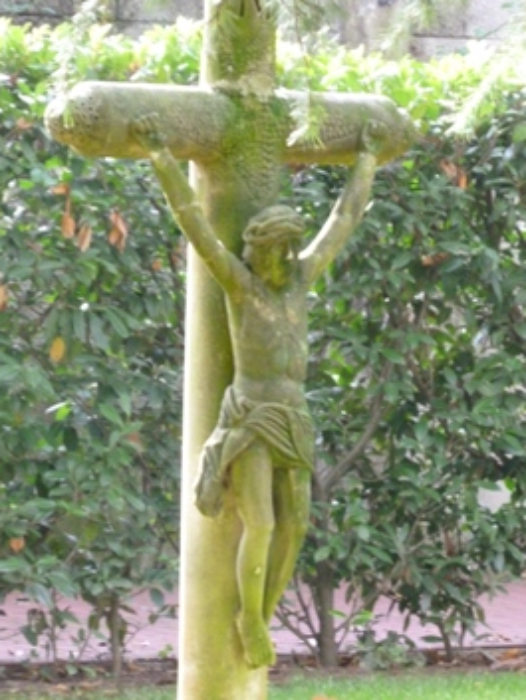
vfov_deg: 7.8
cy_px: 305
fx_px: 5143
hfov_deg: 5.9
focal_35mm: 254
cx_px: 248
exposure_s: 1/50
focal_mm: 40
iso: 800
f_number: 5.9
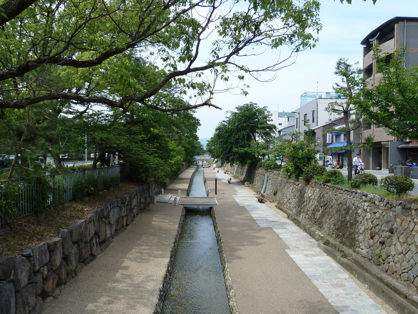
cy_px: 171
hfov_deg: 63.4
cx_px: 221
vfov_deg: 49.7
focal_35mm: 28
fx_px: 338
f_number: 4
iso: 80
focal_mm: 4.1
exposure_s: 1/320
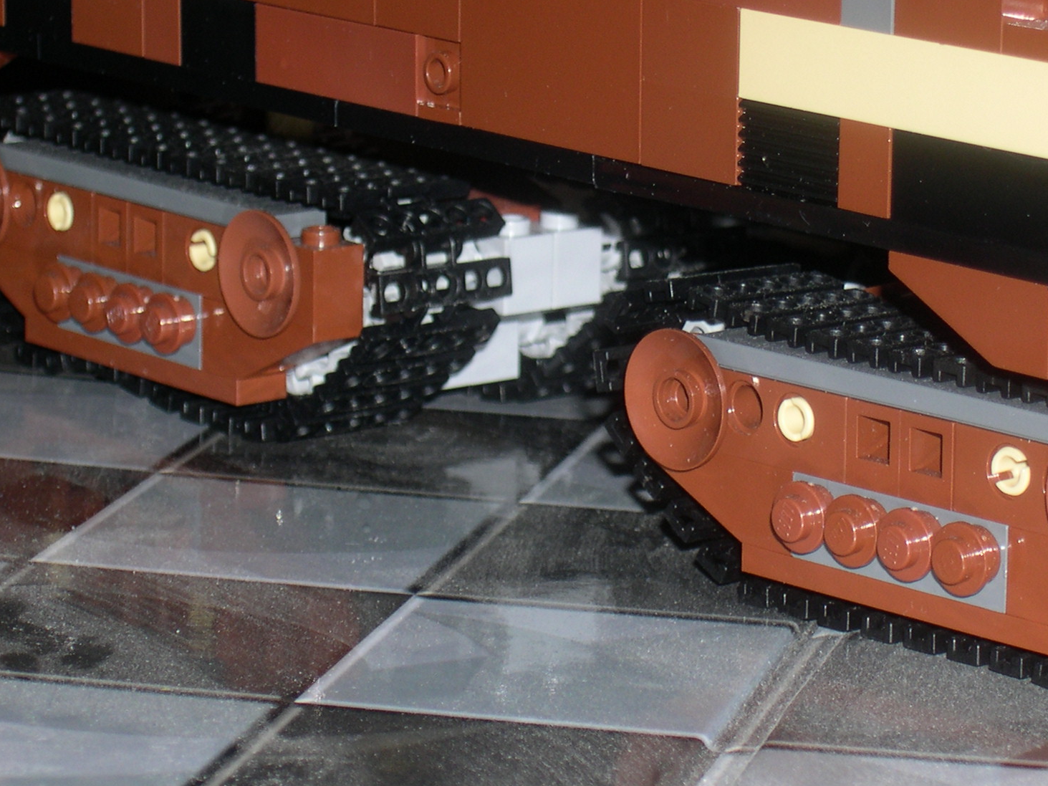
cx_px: 617
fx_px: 5358
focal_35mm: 177
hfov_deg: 11.2
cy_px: 406
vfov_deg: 8.4
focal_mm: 24
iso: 100
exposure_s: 1/60
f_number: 4.9
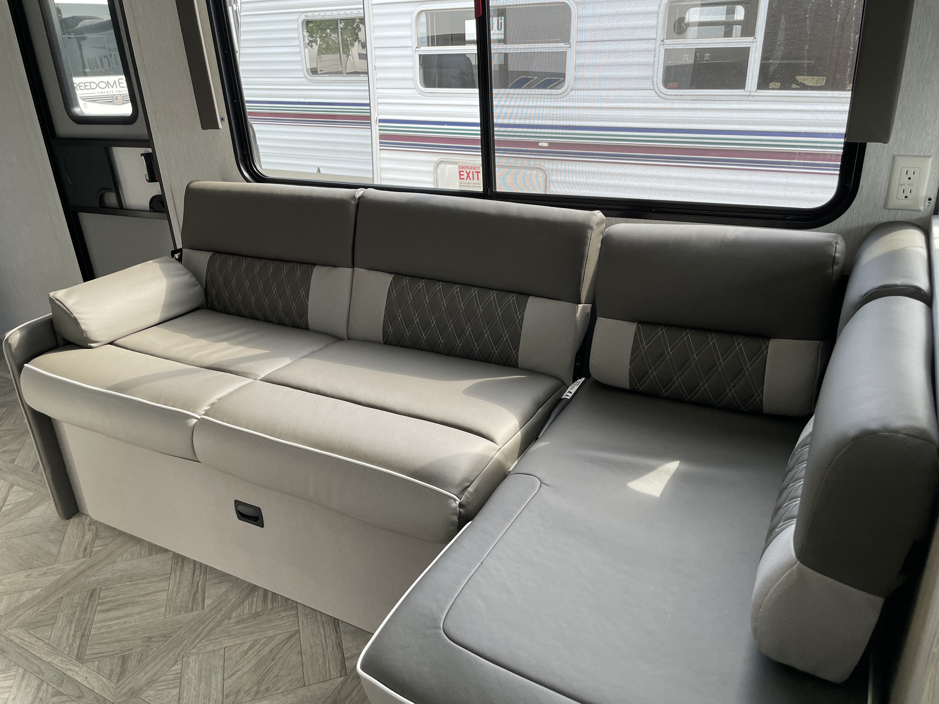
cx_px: 470
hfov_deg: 67.3
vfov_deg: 53.1
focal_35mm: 26
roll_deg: +1.4
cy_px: 352
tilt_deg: -22.0
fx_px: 705
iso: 80
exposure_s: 1/121
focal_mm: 4.2
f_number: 1.6
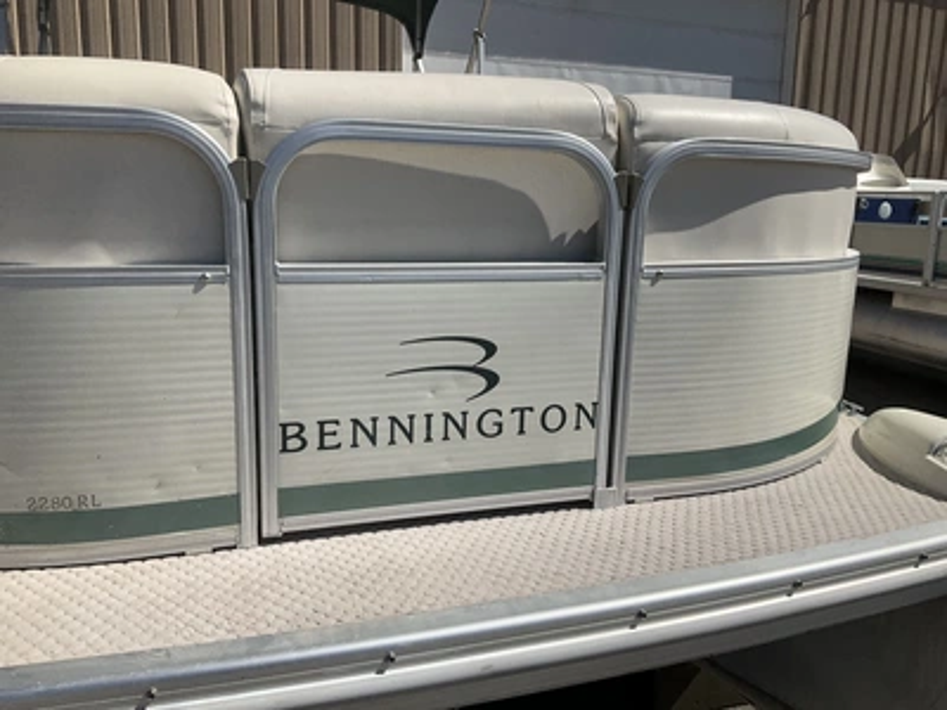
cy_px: 355
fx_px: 793
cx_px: 474
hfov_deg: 61.7
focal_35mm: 29
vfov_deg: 48.2
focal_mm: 3
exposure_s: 1/4065
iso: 25
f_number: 1.8
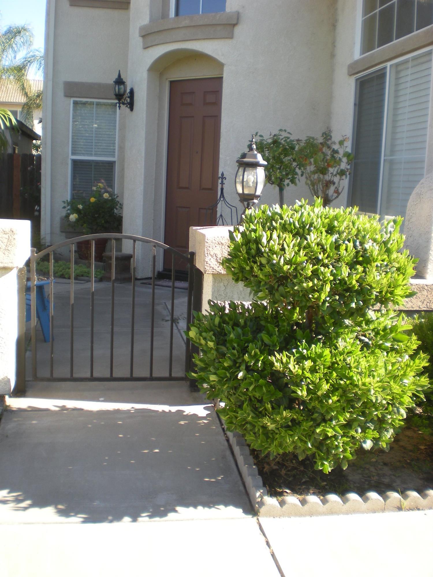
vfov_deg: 49.0
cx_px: 216
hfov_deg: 37.7
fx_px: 634
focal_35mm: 38
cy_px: 288
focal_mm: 6.3
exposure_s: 1/177
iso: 64
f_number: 3.1
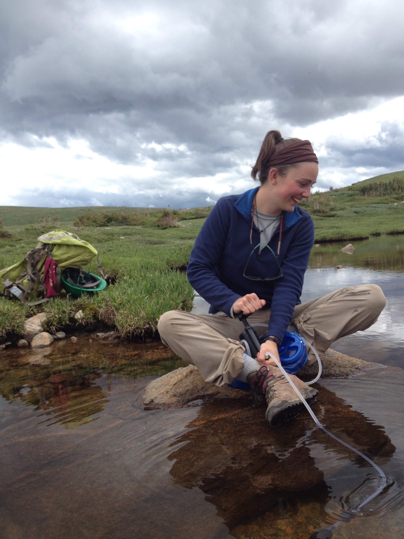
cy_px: 270
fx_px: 545
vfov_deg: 52.6
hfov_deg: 40.7
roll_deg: +3.4
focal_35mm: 35
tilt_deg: -4.5
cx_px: 202
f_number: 2.4
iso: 50
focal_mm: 4.28
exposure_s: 1/935
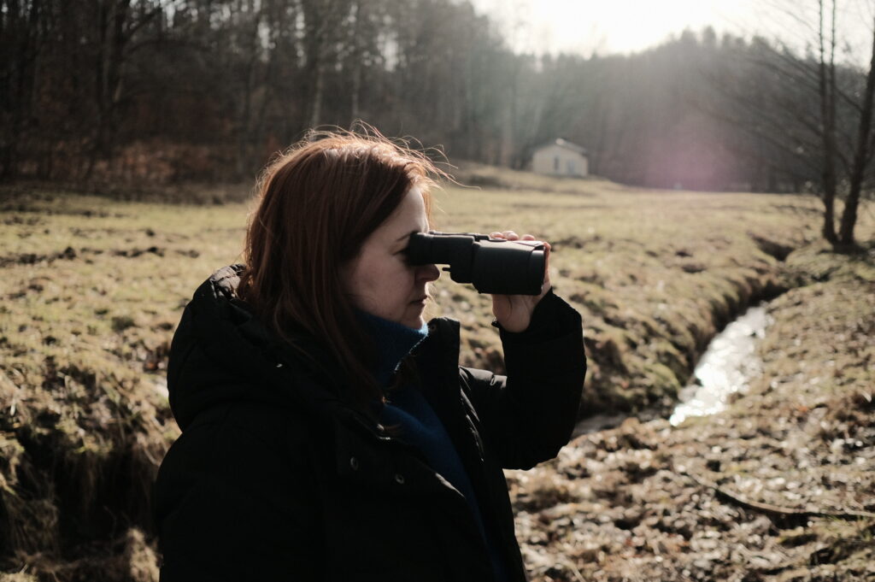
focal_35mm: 35
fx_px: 850
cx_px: 438
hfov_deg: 54.5
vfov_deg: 37.8
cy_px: 291
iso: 800
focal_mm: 23
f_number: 2.5
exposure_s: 1/4700
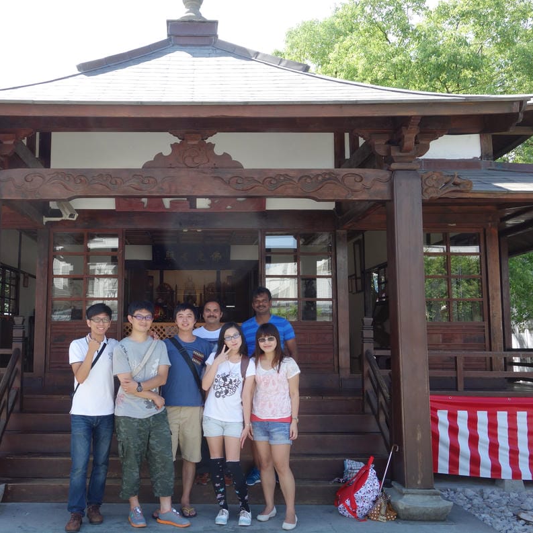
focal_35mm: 36
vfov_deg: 46.0
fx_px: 627
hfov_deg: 45.5
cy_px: 268
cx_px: 188
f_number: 5.6
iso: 125
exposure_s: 1/125
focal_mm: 10.4
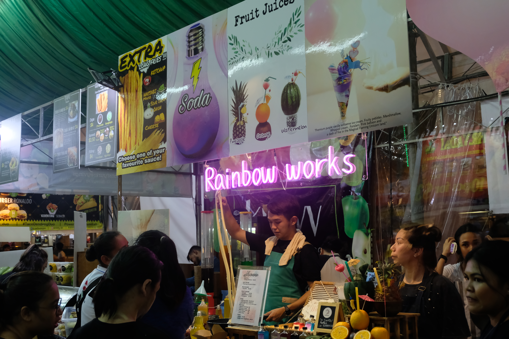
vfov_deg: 31.9
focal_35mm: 42
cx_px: 254
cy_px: 170
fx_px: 594
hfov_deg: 46.4
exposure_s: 1/100
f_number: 4.5
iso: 1600
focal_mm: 28.2
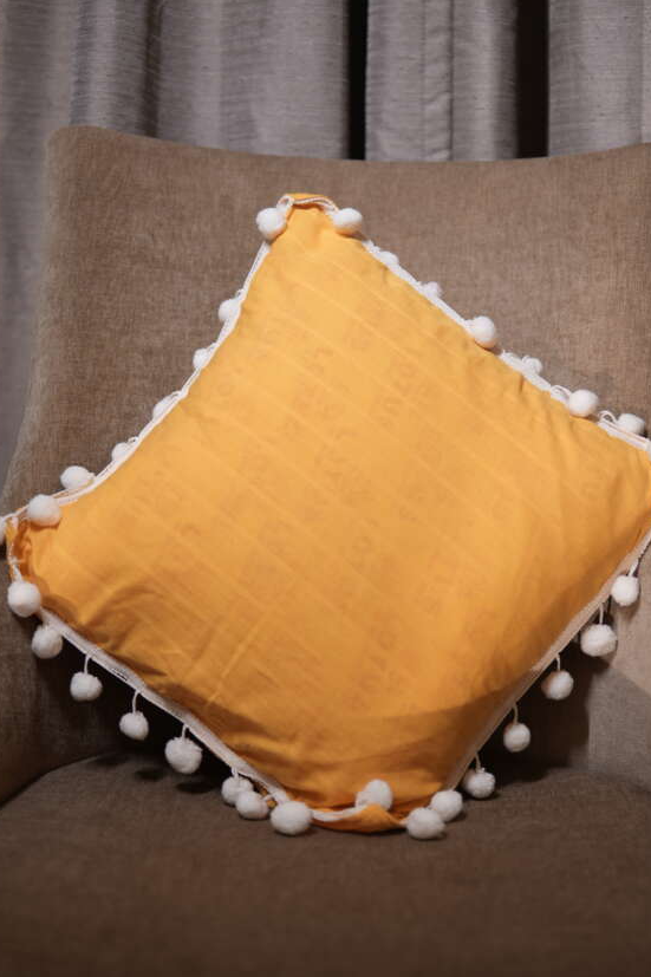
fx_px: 1330
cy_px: 501
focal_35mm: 49
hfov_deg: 27.5
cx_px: 338
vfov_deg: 40.3
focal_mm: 30
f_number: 1.4
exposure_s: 1/250
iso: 100
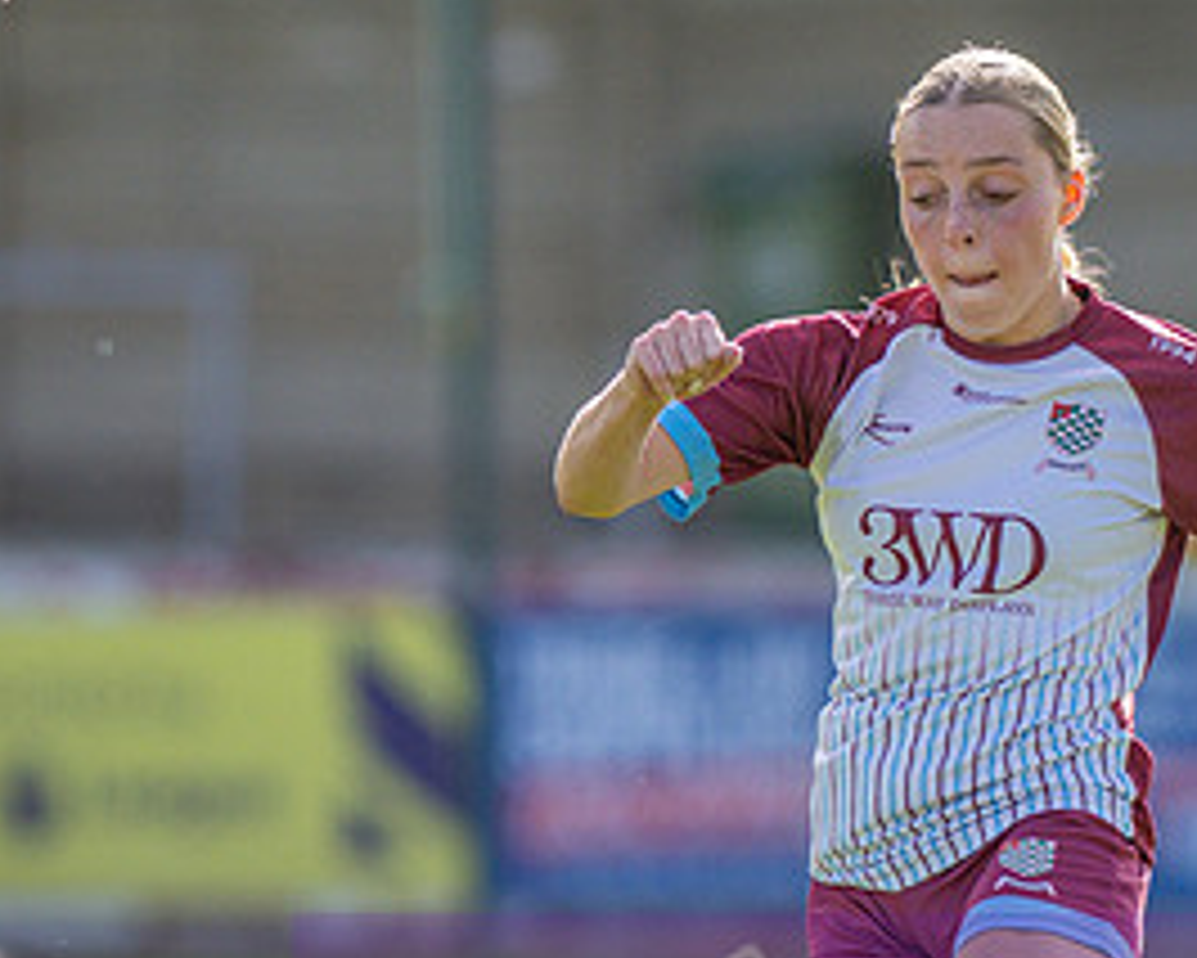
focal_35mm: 1038
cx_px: 793
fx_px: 36786
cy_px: 934
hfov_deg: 1.9
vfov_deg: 1.5
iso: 200
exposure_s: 1/3200
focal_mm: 300
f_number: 2.8
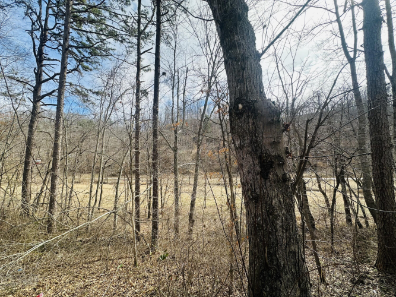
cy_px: 148
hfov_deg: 102.1
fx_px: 160
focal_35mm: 14
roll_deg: +1.9
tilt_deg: +2.4
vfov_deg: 85.7
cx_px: 198
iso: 40
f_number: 2.2
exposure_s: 1/790
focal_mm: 2.22
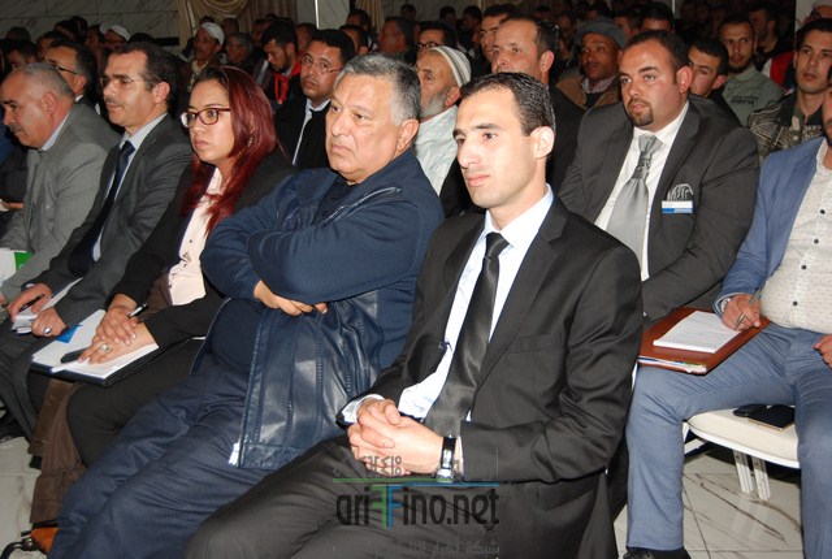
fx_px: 1042
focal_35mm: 45
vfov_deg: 30.0
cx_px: 416
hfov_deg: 43.5
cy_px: 280
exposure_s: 1/60
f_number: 4.2
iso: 200
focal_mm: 30
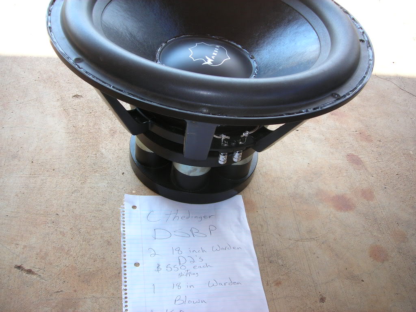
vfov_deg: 37.7
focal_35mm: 38
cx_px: 208
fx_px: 457
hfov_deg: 49.0
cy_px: 156
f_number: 3.2
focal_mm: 6.3
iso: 50
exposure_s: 1/116
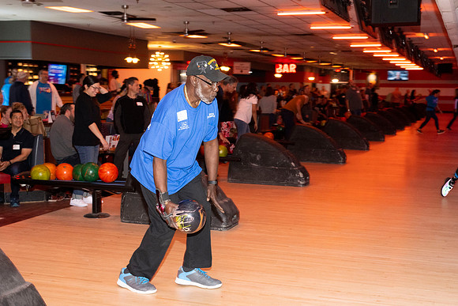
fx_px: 658
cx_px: 229
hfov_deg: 38.4
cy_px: 188
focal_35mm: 52
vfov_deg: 26.1
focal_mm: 42
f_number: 5.6
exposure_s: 1/100
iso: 2000
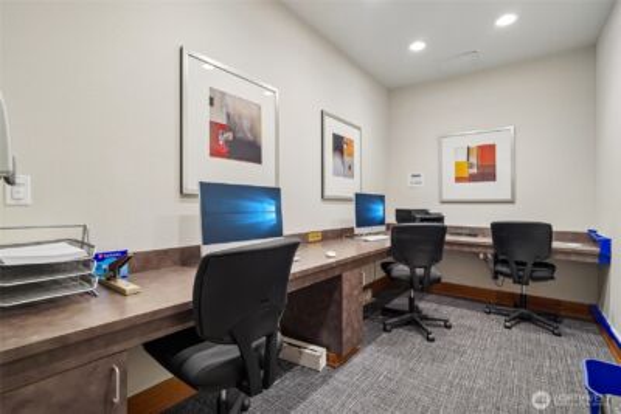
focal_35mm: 16
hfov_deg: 96.7
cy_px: 207
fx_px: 276
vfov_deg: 73.8
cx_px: 310
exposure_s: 1/15
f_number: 8
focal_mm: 16
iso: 1600
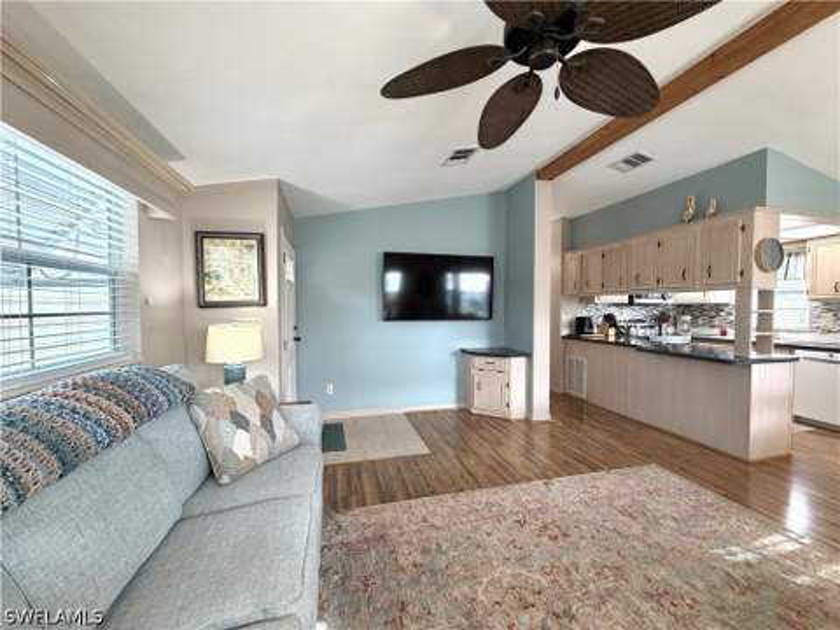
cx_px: 420
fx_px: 340
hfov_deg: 102.1
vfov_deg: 85.7
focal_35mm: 14
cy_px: 315
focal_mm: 2.22
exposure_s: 1/120
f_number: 2.2
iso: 250
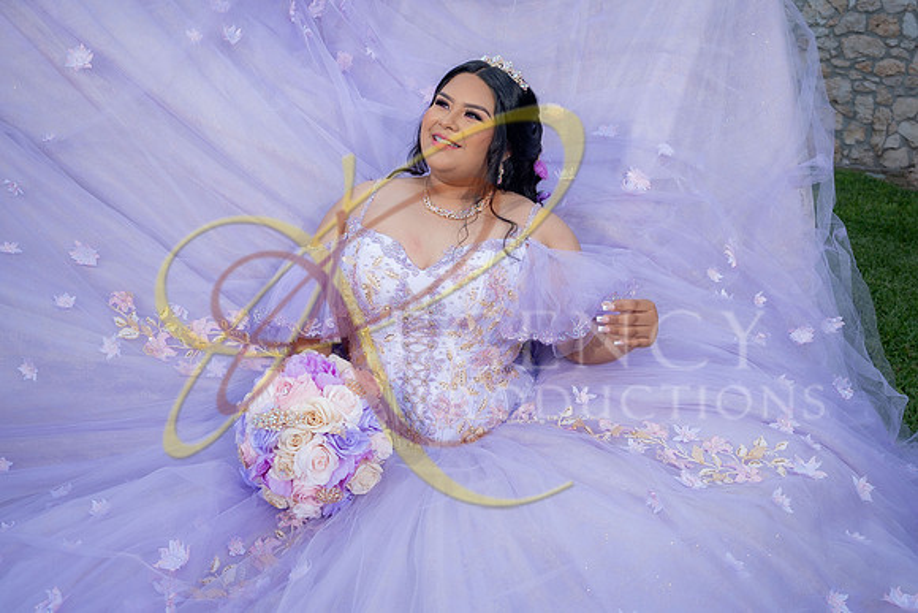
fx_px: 765
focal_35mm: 30
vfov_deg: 43.6
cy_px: 306
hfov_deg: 61.9
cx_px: 459
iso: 125
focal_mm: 20
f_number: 2.8
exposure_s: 1/800
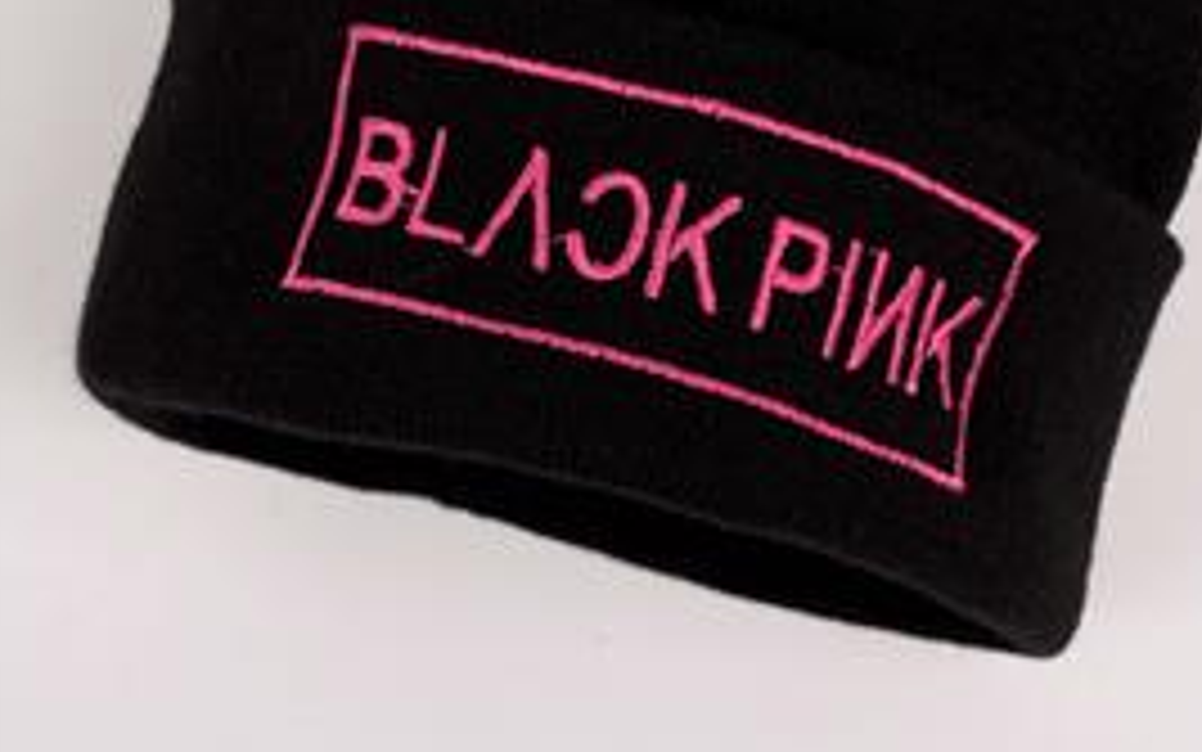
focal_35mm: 86
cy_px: -18
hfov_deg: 24.1
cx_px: 639
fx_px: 2818
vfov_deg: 14.9
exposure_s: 1/100
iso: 320
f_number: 11
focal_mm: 50
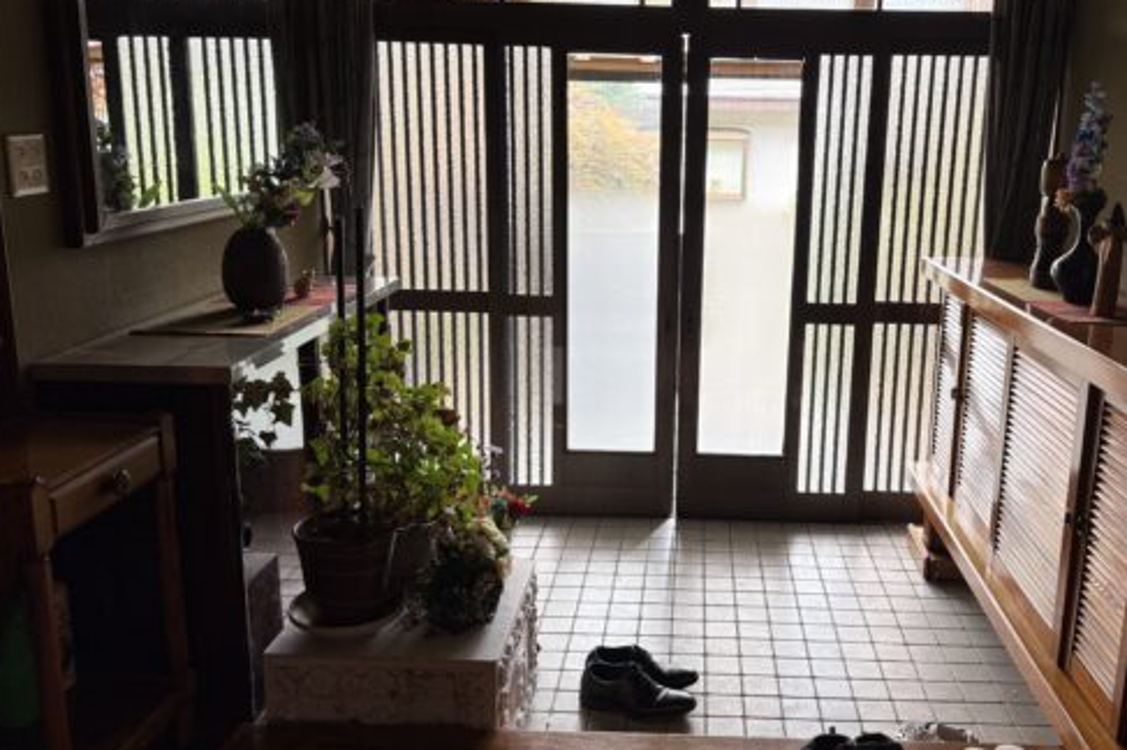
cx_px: 687
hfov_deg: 58.2
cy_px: 324
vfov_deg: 41.0
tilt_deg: -11.6
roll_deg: -1.5
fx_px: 1001
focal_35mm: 32
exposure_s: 1/121
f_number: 1.78
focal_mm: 6.76
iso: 160
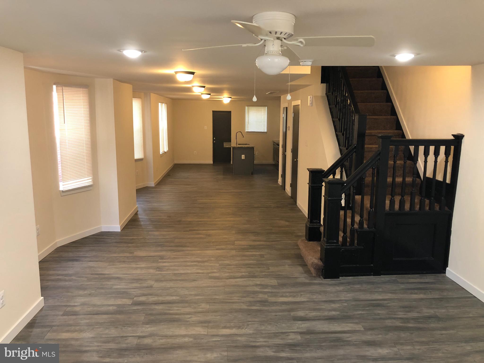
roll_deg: +0.0
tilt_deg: -9.2
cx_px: 242
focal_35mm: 28
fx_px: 391
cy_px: 182
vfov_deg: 49.7
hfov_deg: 63.4
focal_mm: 3.99
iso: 50
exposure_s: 1/15
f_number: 1.8
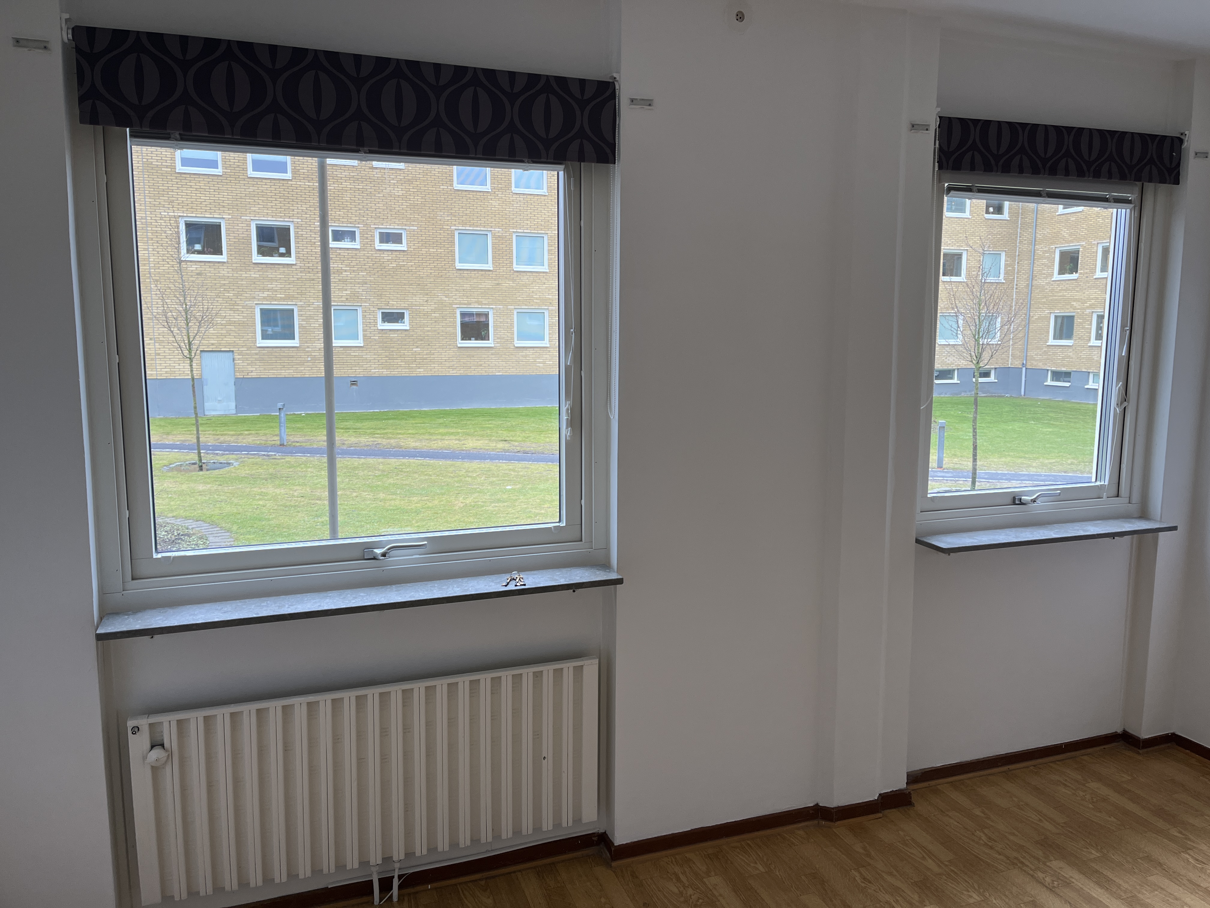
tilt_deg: -6.1
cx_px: 605
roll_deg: +0.0
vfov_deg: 53.1
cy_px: 454
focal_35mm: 26
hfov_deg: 67.3
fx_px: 909
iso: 50
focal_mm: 5.1
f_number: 1.6
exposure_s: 1/100
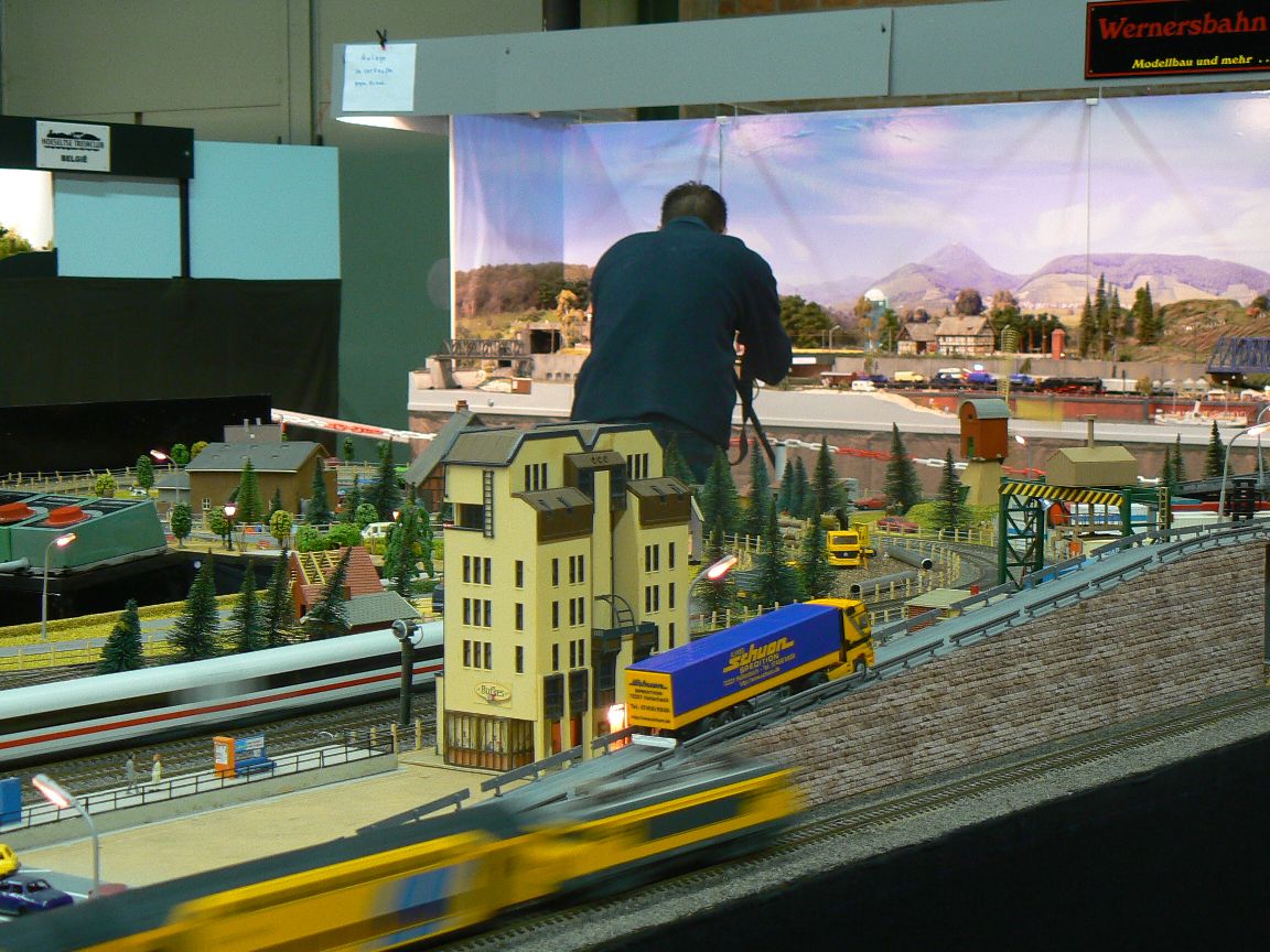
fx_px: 2788
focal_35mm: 76
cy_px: 476
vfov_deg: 19.4
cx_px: 635
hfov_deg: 25.7
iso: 80
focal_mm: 10.5
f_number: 3.2
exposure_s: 1/6
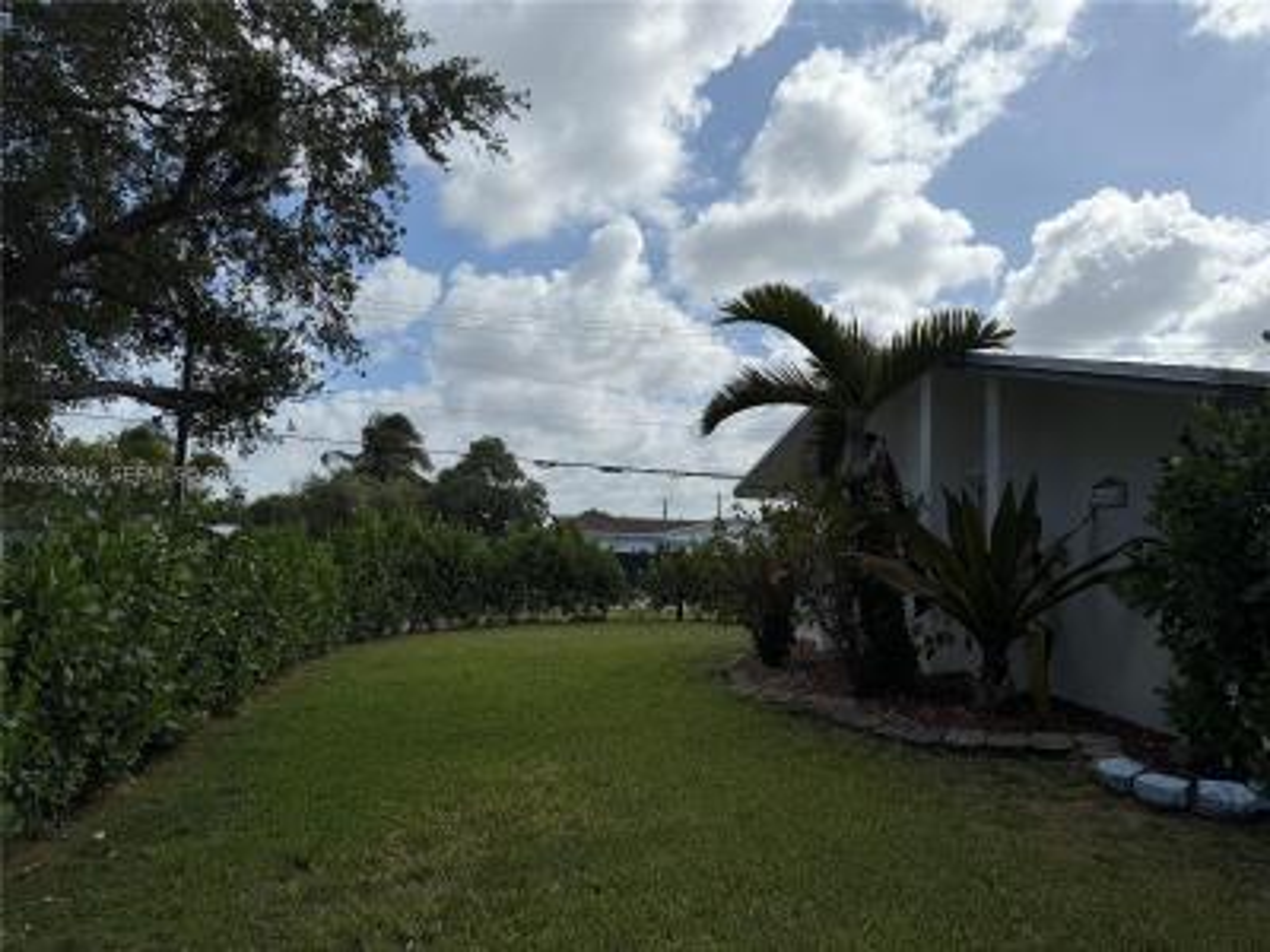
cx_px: 635
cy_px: 476
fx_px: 881
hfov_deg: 71.6
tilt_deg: +3.2
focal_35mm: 24
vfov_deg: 56.8
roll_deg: -0.2
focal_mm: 6.76
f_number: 1.78
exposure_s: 1/10309
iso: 80
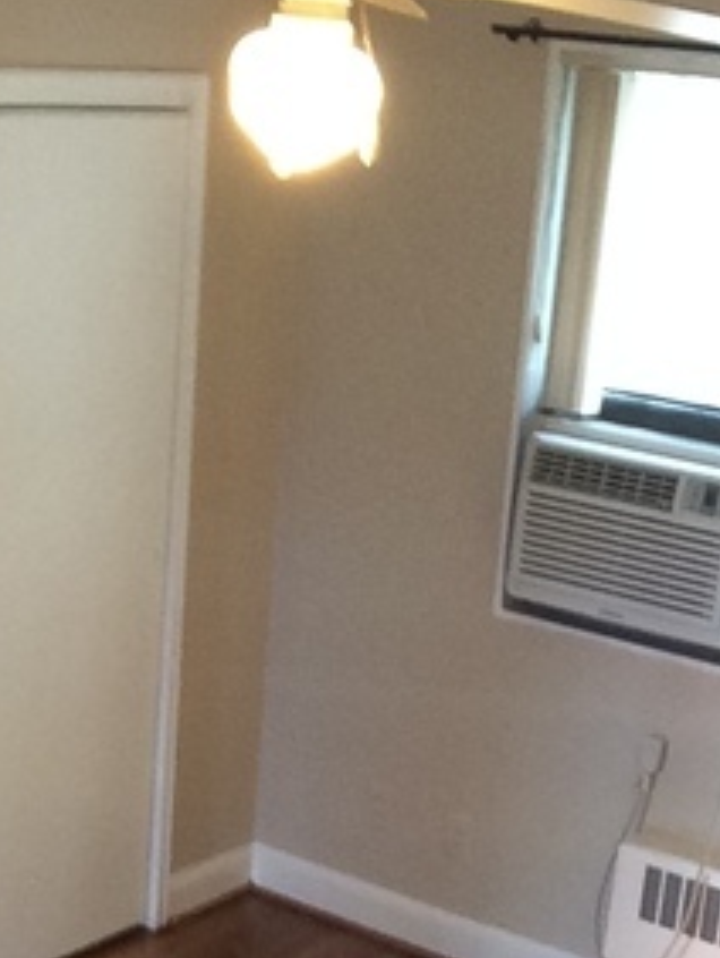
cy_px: 841
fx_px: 2160
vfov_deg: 24.4
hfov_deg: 18.9
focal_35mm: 78
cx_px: 326
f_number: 2.4
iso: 200
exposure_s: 1/30
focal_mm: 2.15
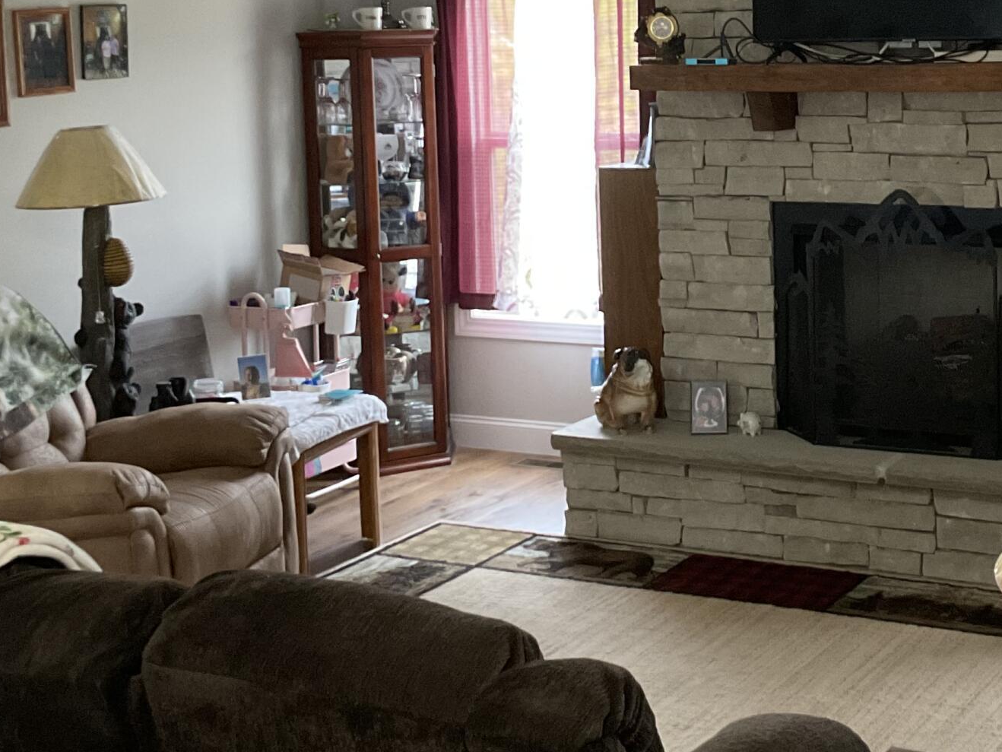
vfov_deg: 22.0
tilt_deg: -6.3
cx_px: 734
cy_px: 172
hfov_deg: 29.0
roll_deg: +2.1
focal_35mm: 66
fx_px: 1911
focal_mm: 3
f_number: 1.8
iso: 250
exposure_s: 1/60
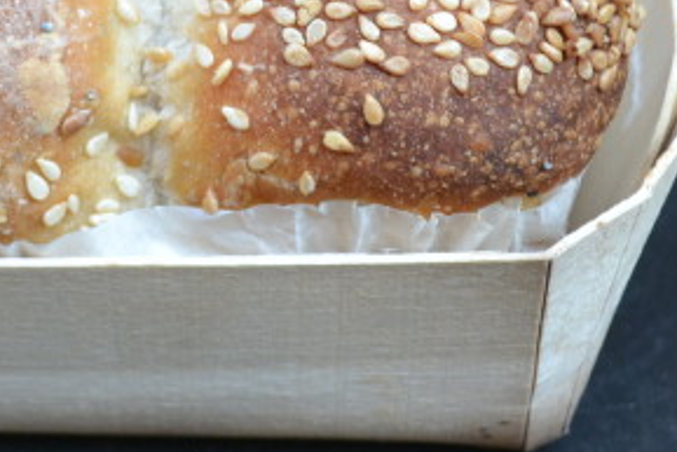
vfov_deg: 8.2
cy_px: 4
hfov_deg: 12.2
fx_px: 3123
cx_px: 5
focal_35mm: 166
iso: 400
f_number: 4.8
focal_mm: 32
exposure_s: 1/60
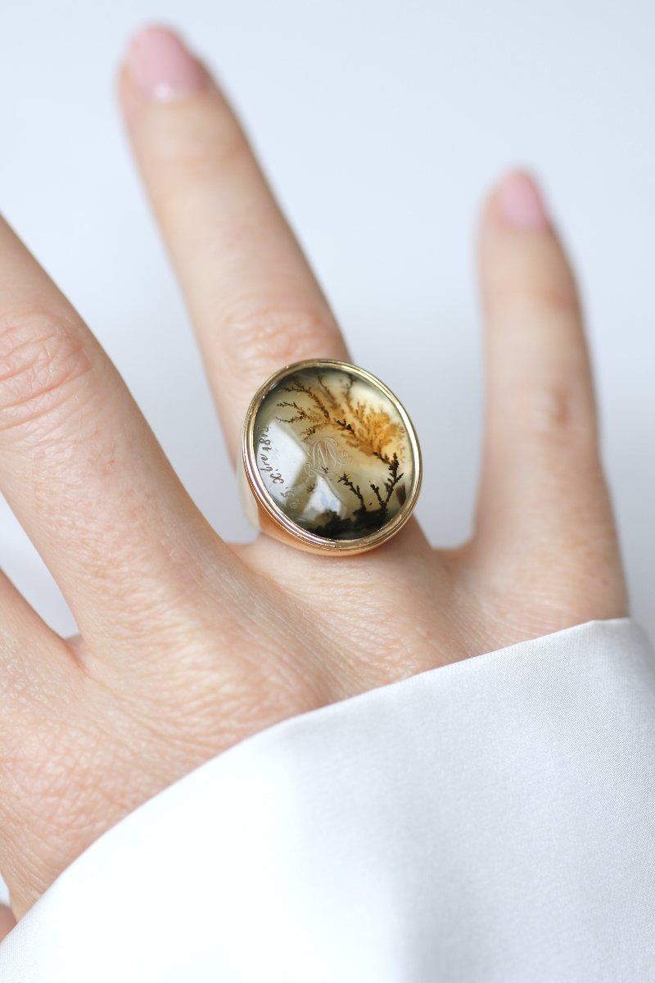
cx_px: 328
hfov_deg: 13.0
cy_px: 492
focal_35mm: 105
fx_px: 2865
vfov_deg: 19.5
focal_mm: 70
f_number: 3.2
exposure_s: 1/125
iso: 200
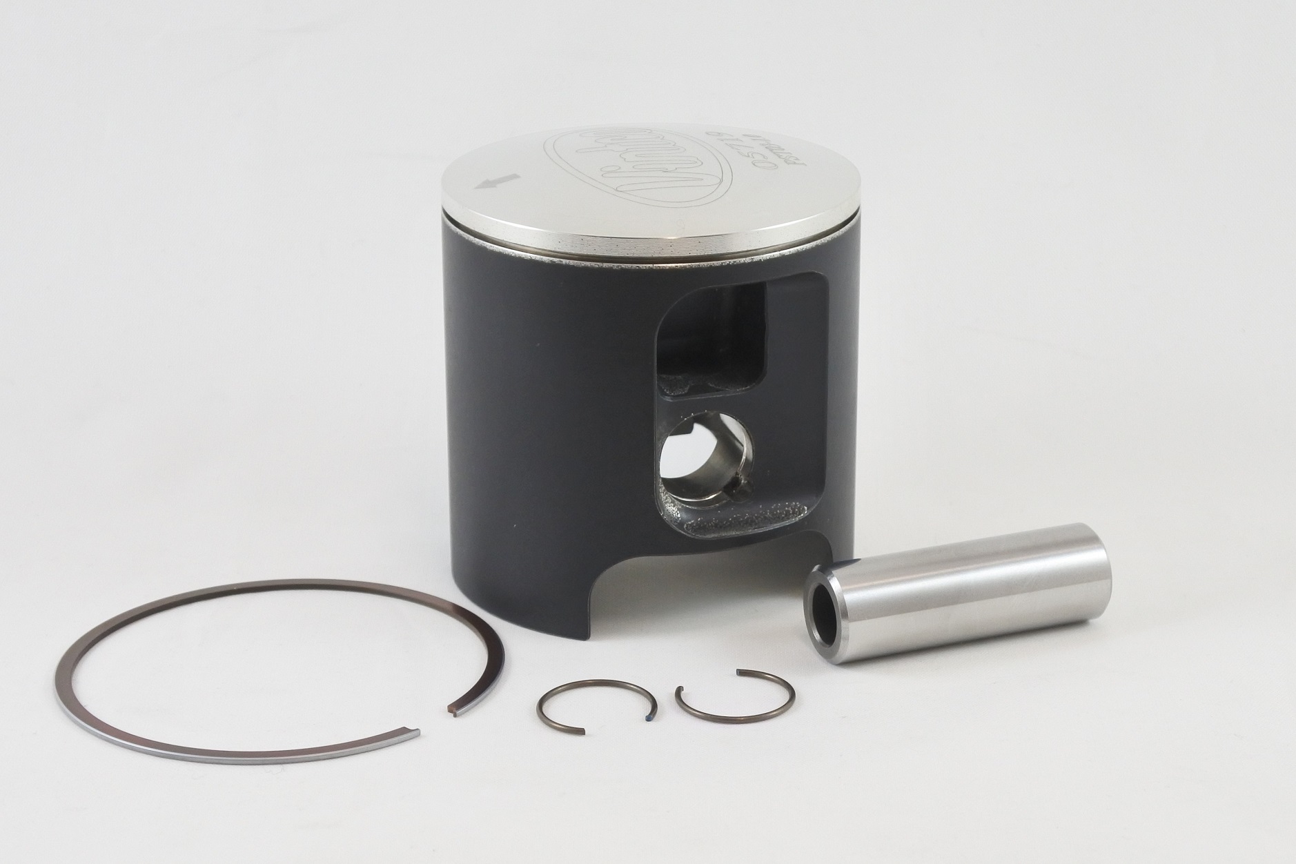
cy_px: 432
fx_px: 1944
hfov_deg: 36.9
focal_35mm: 54
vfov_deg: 25.1
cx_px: 648
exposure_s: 1/125
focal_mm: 20.1
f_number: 4.8
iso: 500
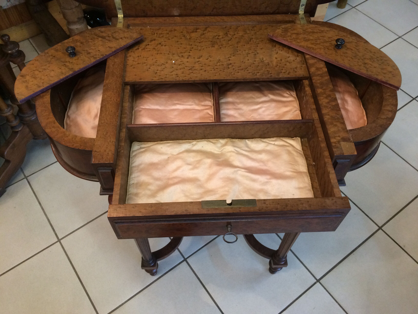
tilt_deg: -55.8
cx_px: 209
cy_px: 157
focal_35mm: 29
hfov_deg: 61.7
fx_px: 350
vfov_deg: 48.2
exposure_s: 1/33
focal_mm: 4.15
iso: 200
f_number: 2.2
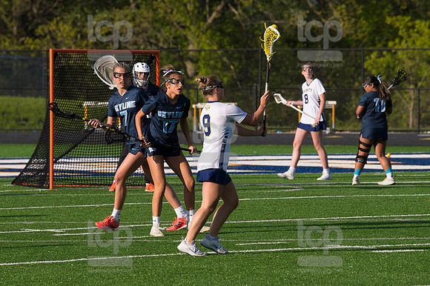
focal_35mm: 300
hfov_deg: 6.9
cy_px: 143
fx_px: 3581
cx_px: 215
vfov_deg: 4.6
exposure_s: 1/1600
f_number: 5.6
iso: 250
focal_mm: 200
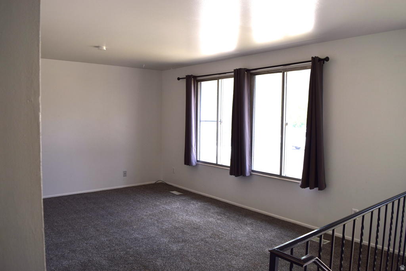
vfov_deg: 47.9
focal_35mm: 27
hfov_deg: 67.4
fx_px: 305
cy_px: 136
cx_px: 203
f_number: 6.3
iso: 100
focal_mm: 18
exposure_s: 1/160
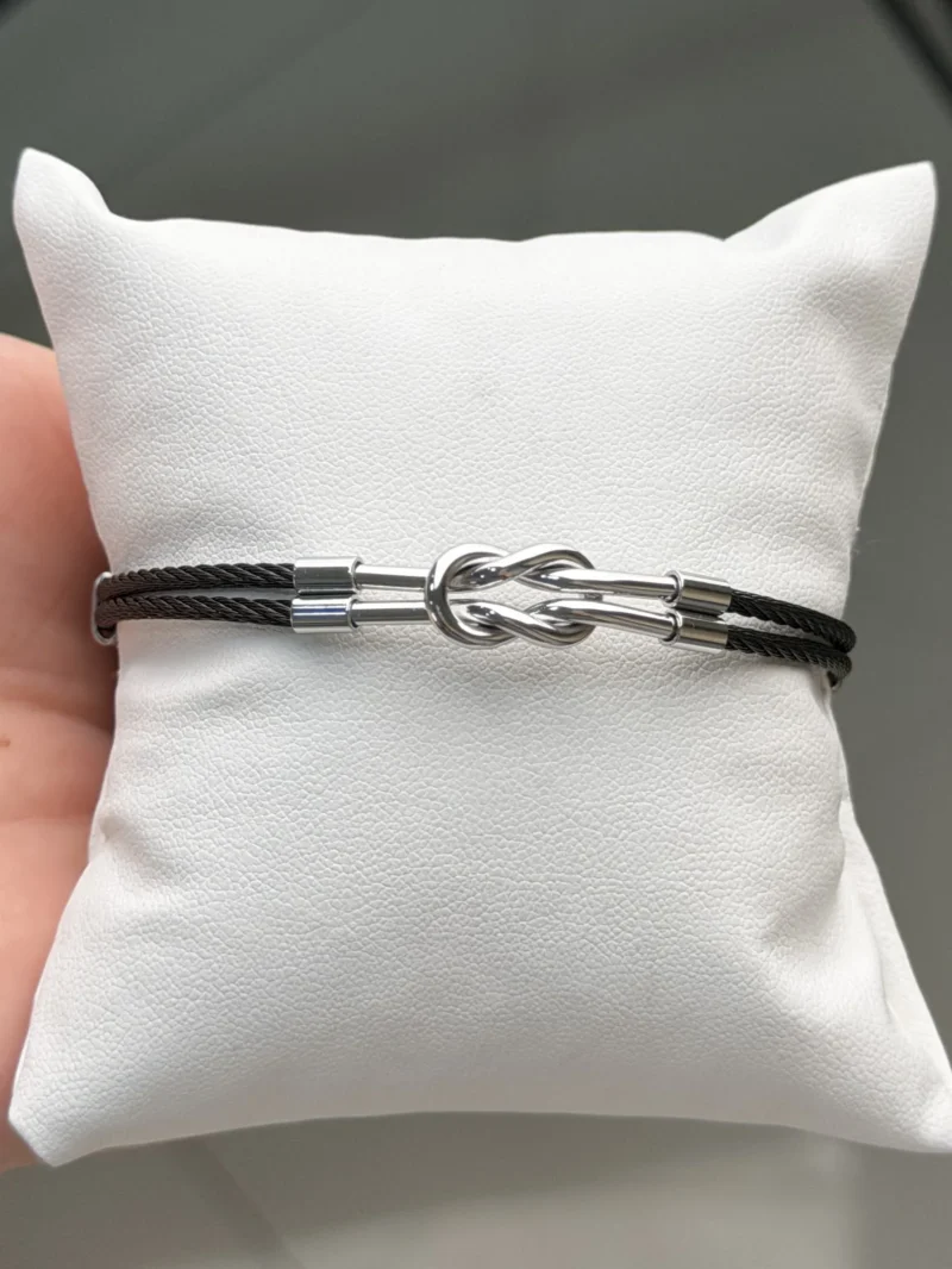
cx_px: 476
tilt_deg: -68.6
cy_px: 634
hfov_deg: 30.3
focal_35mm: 48
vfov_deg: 39.6
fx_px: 1759
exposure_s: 1/786
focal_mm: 6.76
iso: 80
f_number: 1.78
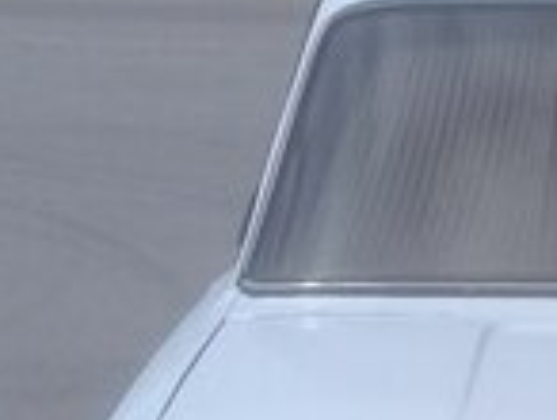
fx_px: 2256
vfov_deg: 10.4
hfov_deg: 13.8
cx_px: 568
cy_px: 544
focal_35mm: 140
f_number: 2.2
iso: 50
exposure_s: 1/2778
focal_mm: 3.3
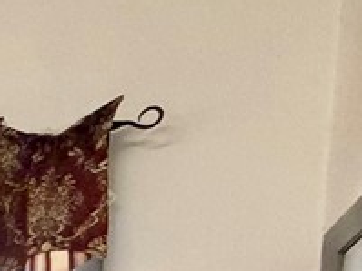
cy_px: 549
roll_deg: -0.7
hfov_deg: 15.3
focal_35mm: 72
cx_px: -497
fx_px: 752
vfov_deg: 15.8
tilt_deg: -3.6
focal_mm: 2.22
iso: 400
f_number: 2.2
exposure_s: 1/60
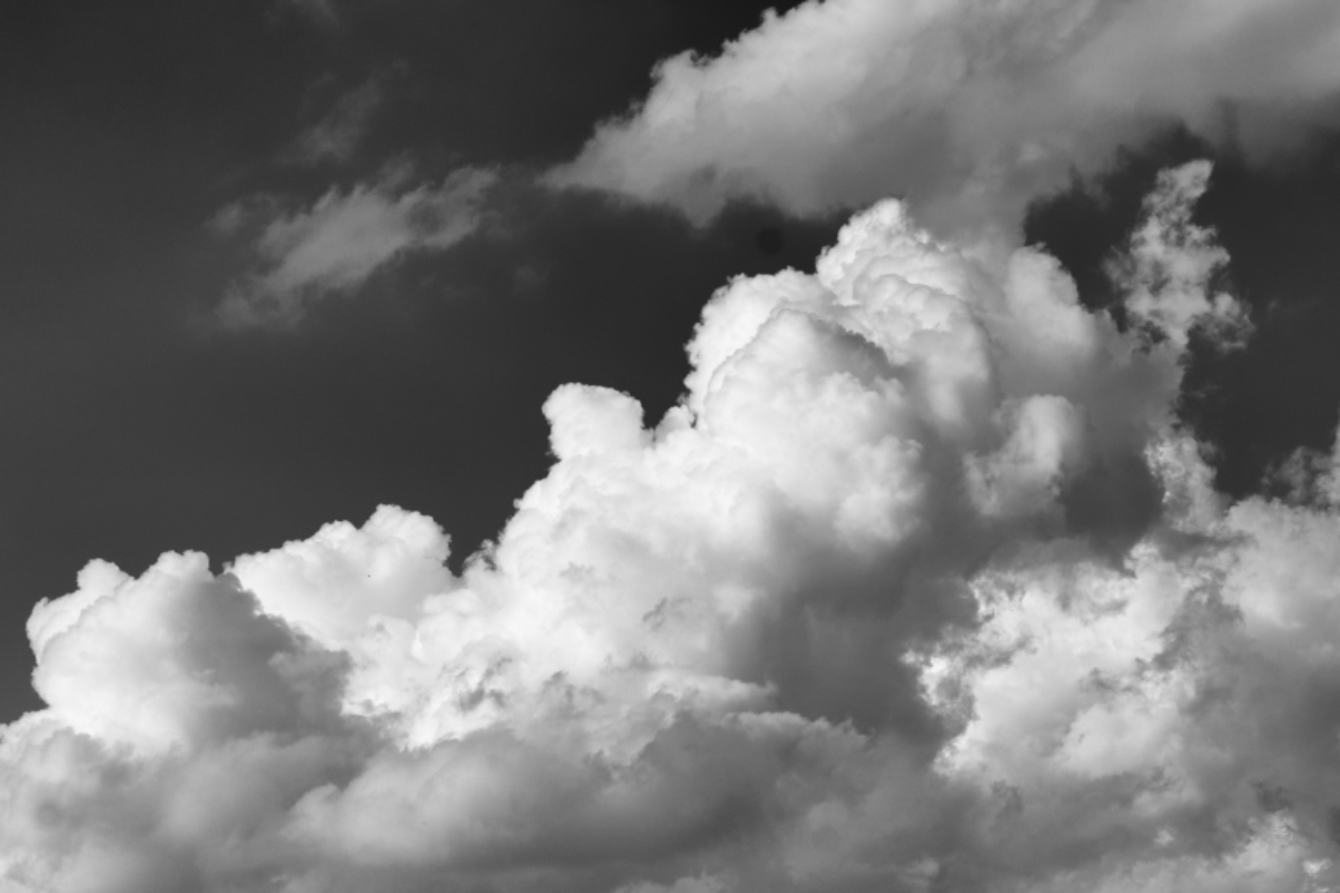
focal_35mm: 145
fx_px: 5396
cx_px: 373
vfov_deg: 9.4
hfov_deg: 14.1
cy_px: 904
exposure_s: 1/1600
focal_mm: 70
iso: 400
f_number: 9
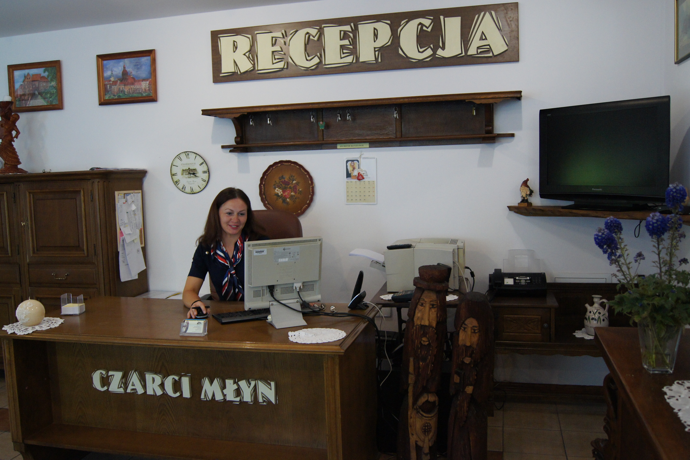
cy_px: 230
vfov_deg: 40.0
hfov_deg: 57.2
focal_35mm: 33
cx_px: 345
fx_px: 632
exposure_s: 1/40
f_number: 4
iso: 1600
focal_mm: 22
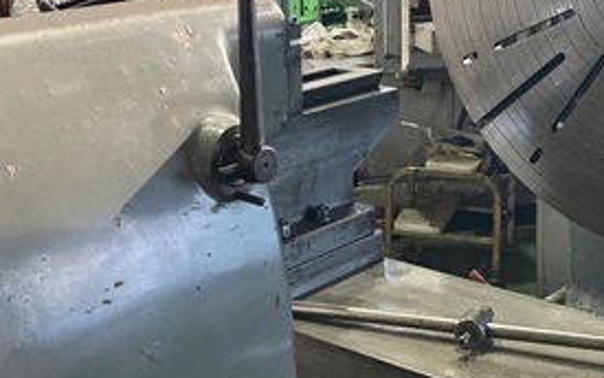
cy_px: 37
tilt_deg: -9.2
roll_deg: +0.6
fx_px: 1136
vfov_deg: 18.6
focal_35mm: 69
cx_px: 404
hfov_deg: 29.6
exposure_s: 1/60
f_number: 1.8
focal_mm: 3.99
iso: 125
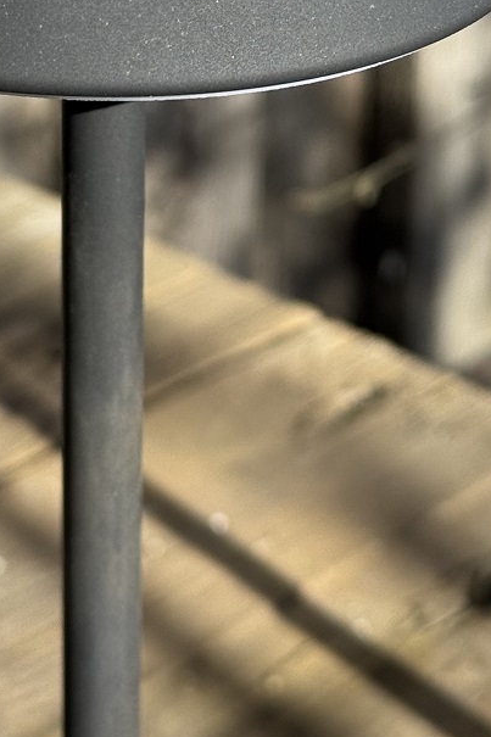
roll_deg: -0.9
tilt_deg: -21.0
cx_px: 122
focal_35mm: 132
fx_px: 2702
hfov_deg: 10.4
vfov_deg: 15.1
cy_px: -104
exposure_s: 1/1984
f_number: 1.78
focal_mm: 6.76
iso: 64
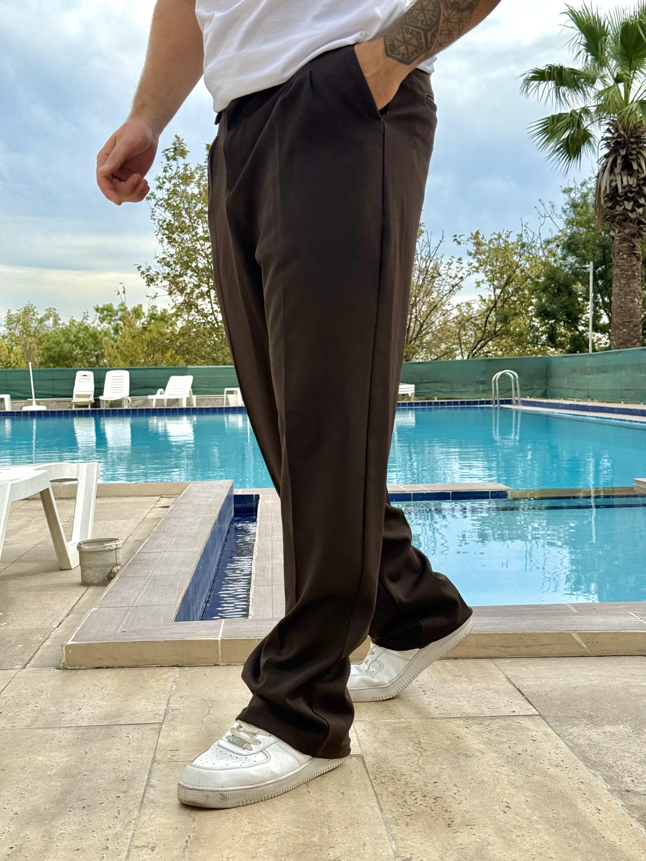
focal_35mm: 48
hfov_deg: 30.3
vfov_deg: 39.7
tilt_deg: -1.9
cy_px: 430
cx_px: 323
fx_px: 1194
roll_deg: +1.3
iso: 64
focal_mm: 6.76
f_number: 1.78
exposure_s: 1/1838
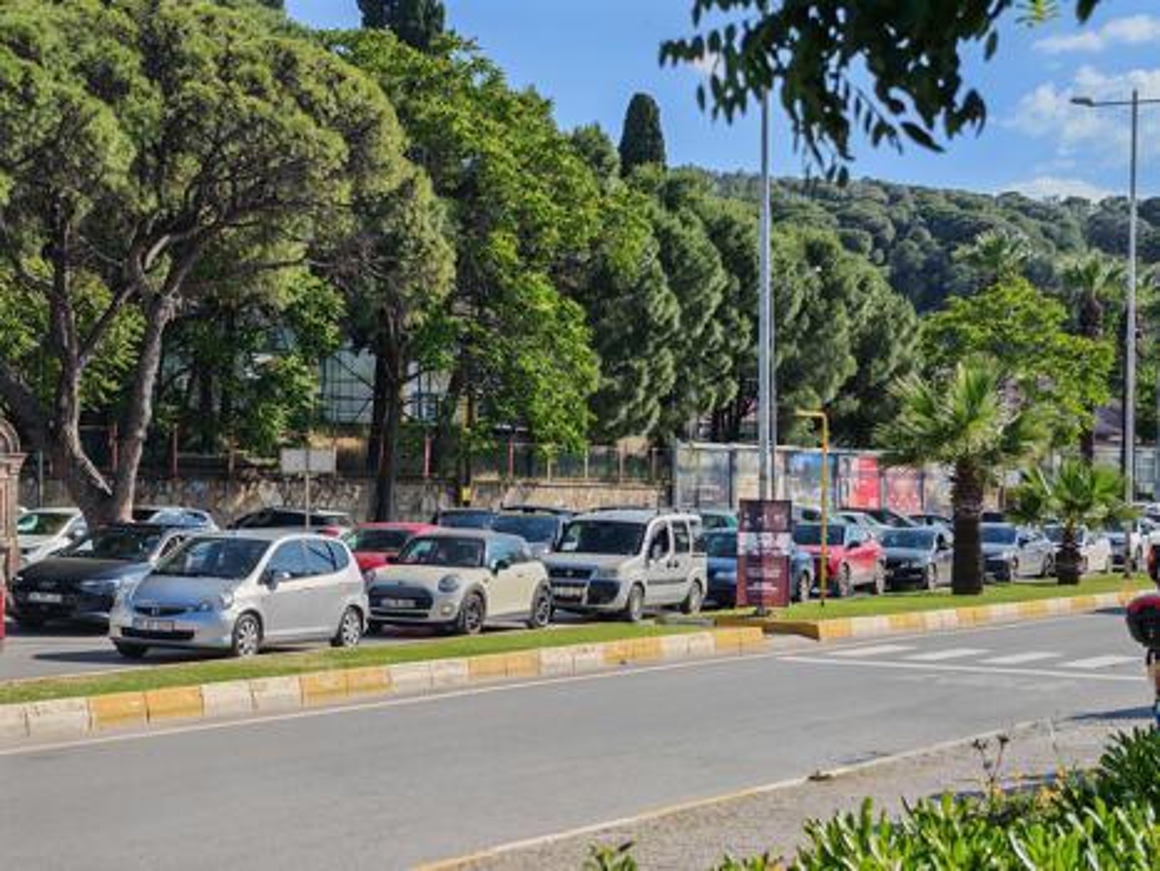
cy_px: 436
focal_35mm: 75
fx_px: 2515
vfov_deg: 19.7
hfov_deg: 26.0
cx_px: 580
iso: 50
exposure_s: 1/400
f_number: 2.6
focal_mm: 15.38
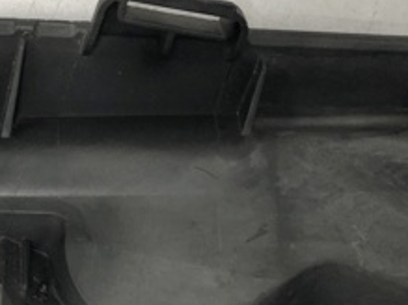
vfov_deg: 17.8
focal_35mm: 82
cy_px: 242
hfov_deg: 23.7
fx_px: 966
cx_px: 132
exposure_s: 1/20
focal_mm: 4
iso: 40
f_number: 1.8
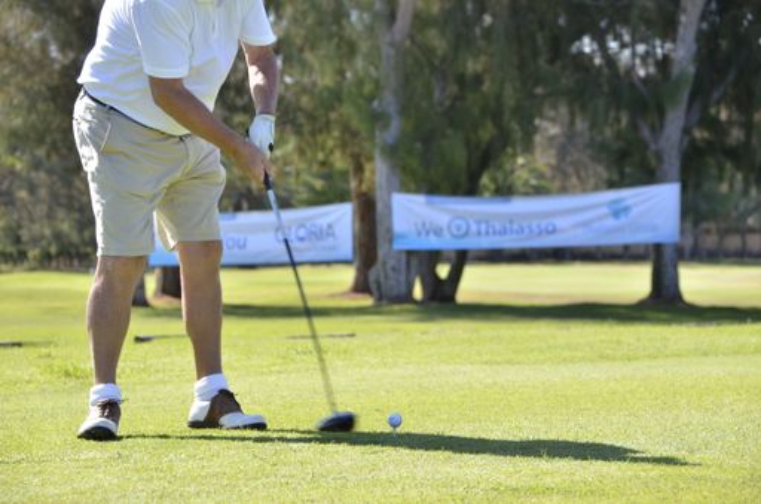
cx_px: 380
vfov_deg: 9.1
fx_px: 3164
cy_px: 252
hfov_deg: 13.7
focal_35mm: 150
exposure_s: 1/800
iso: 500
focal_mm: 100
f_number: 5.6
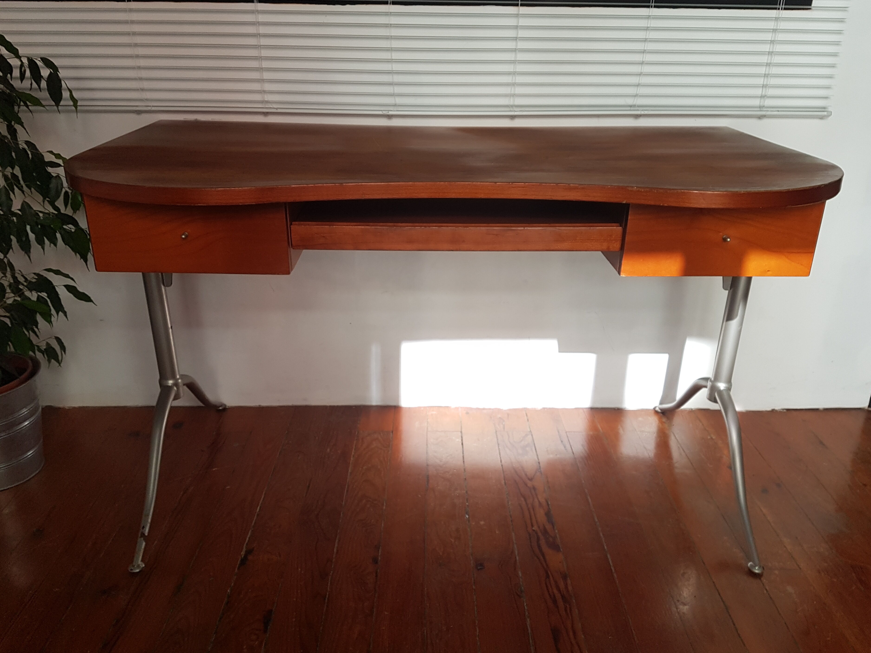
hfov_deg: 63.4
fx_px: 705
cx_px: 435
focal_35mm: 28
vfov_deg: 49.7
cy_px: 326
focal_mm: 4.2
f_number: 1.7
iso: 64
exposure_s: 1/100
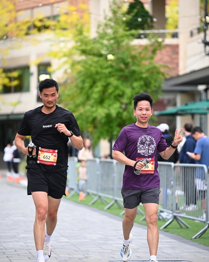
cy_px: 131
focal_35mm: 159
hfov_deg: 9.7
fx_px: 1229
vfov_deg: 12.1
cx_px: 104
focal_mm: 140
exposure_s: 1/1250
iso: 640
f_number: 2.8
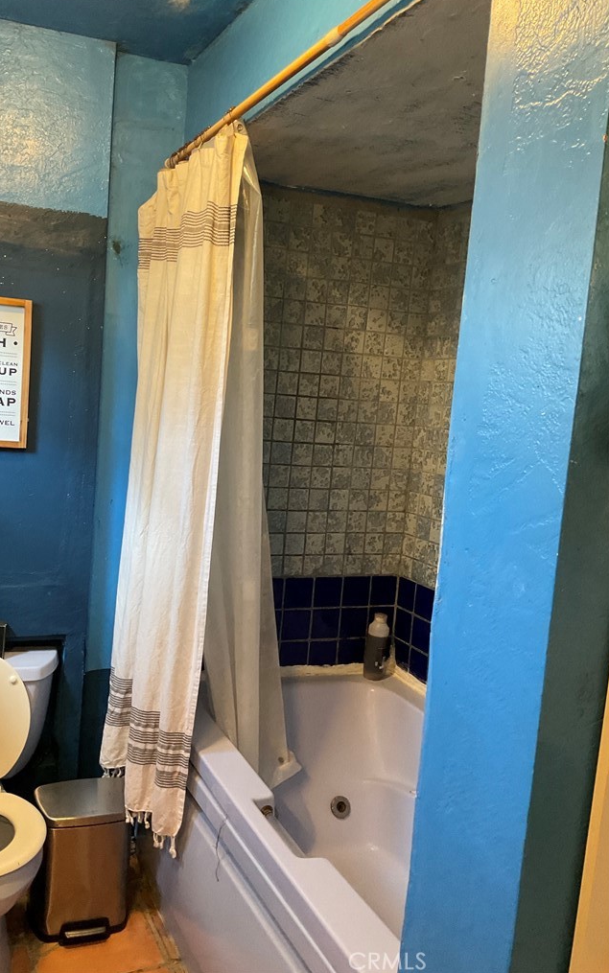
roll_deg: -4.8
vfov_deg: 61.2
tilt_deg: -6.1
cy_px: 484
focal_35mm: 31
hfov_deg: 40.4
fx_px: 823
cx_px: 244
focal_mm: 3
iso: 160
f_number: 1.8
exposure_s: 1/60
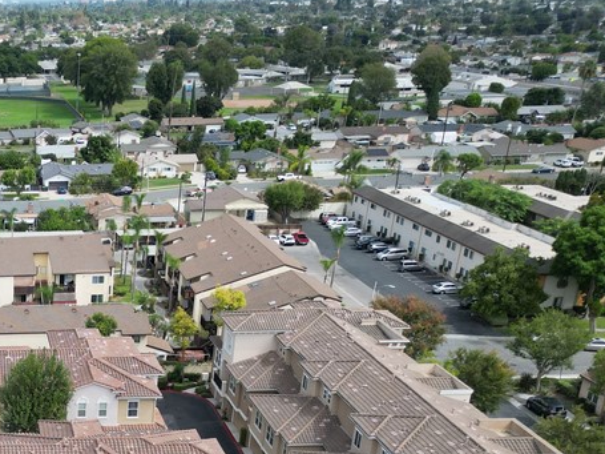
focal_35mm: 54
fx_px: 944
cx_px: -64
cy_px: 461
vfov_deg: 25.6
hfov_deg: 31.5
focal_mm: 6.72
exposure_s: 1/2500
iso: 150
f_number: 1.7
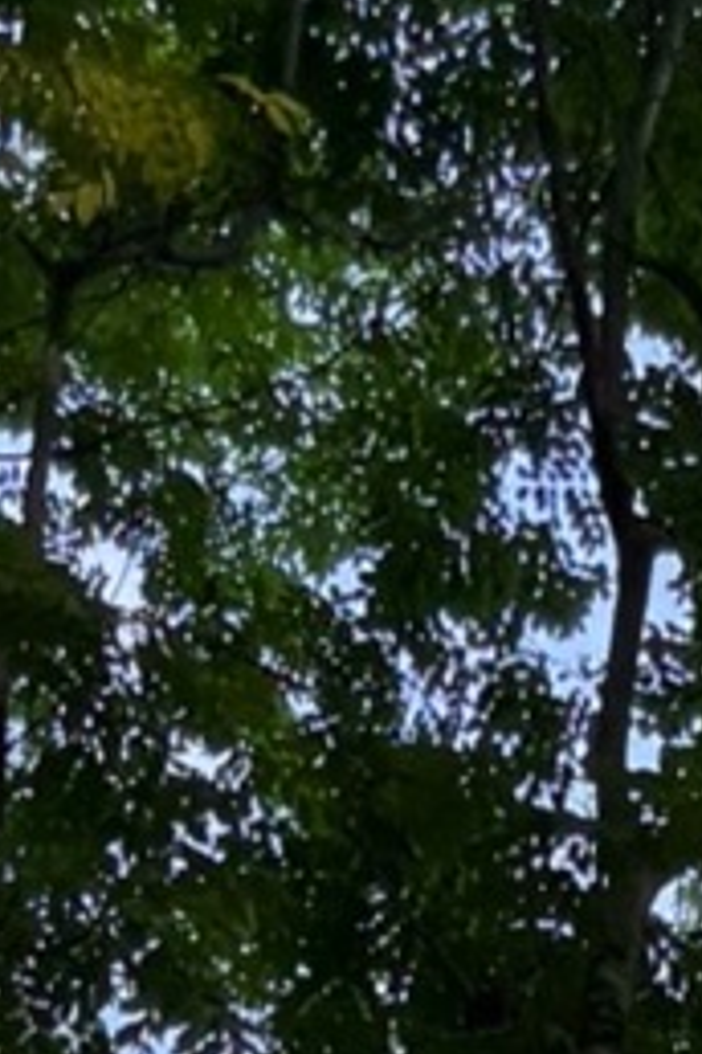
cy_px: 3775
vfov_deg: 7.9
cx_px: 1343
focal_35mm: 198
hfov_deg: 6.7
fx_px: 5791
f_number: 1.78
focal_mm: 6.76
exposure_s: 1/245
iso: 64
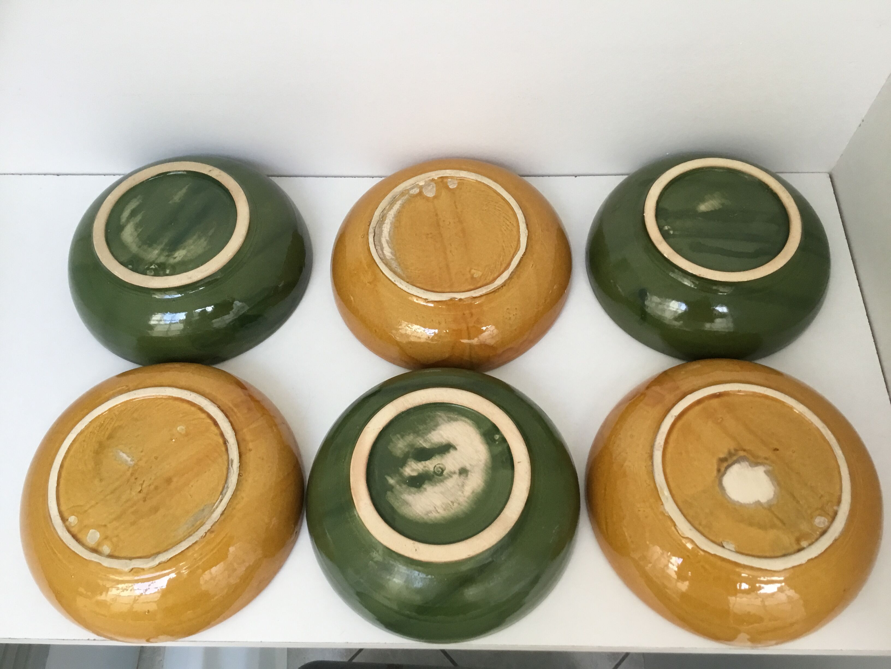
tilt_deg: -61.3
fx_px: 798
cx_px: 446
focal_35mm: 31
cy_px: 334
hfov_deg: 58.4
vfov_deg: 45.4
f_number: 2.4
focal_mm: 3.3
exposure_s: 1/33
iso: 100
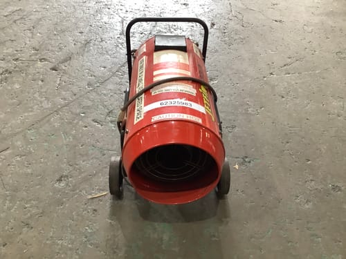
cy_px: 130
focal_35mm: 31
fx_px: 310
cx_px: 173
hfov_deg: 58.4
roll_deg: -0.6
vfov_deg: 45.4
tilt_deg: -42.8
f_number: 2.4
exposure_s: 1/50
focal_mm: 3.3
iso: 160
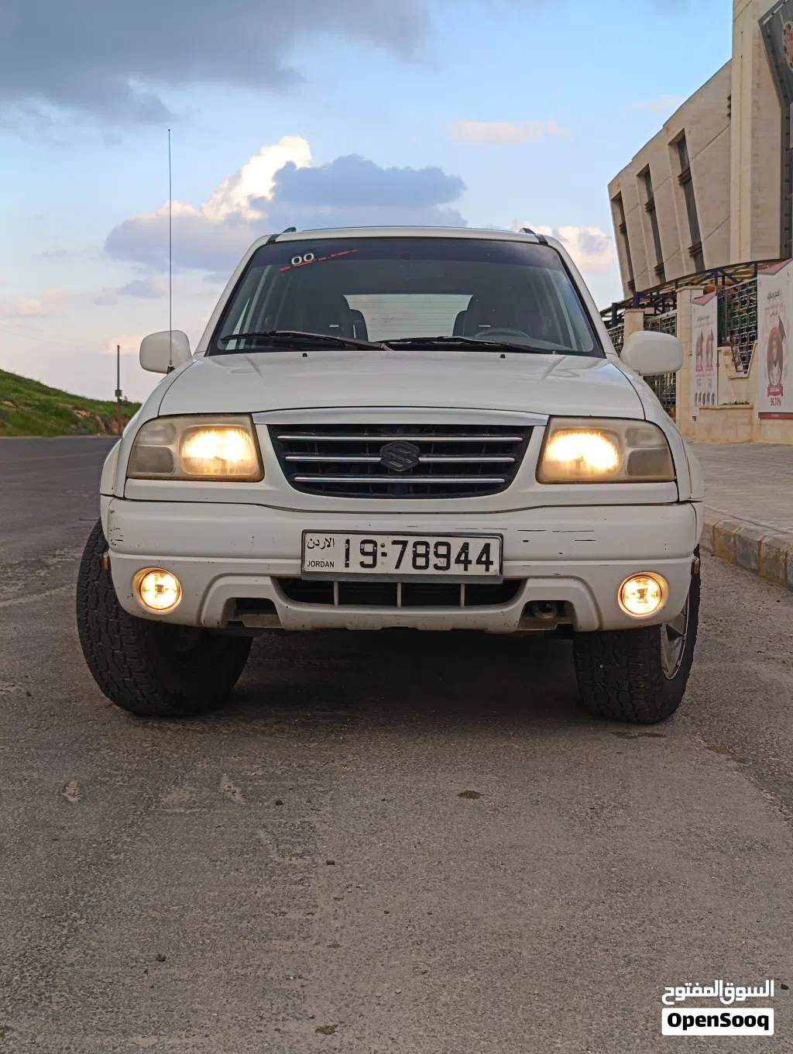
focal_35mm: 46
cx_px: 396
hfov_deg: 31.6
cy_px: 527
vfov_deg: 41.2
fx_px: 1402
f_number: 4.5
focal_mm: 6.06
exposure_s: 1/128
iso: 50
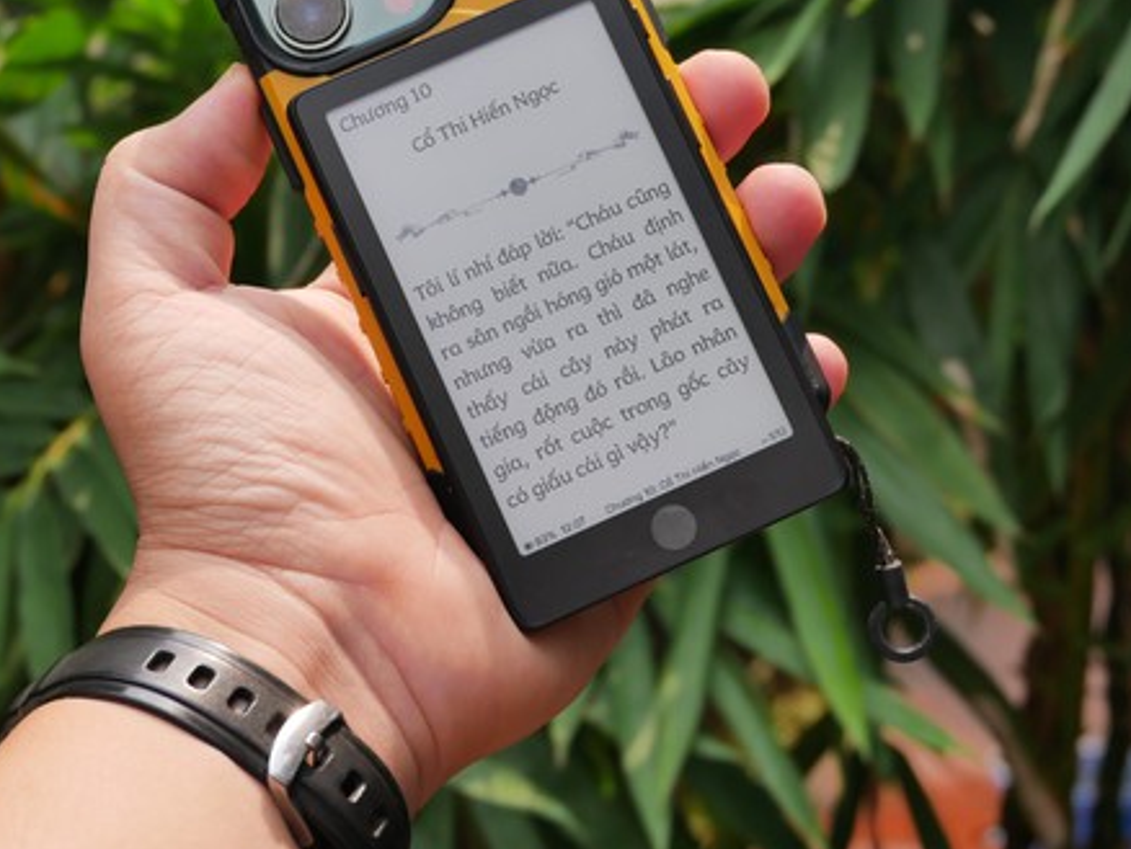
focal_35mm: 73
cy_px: 271
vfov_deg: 20.1
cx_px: 571
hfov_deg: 26.7
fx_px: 2386
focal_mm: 25
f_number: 5
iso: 200
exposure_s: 1/640
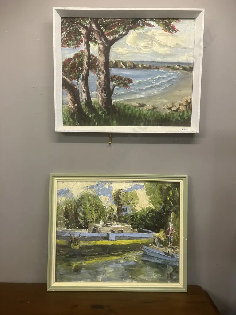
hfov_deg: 49.7
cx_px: 118
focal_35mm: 28
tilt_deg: -3.4
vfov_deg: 63.4
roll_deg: -1.1
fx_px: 255
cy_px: 158
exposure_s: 1/50
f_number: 1.8
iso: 100
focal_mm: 3.99
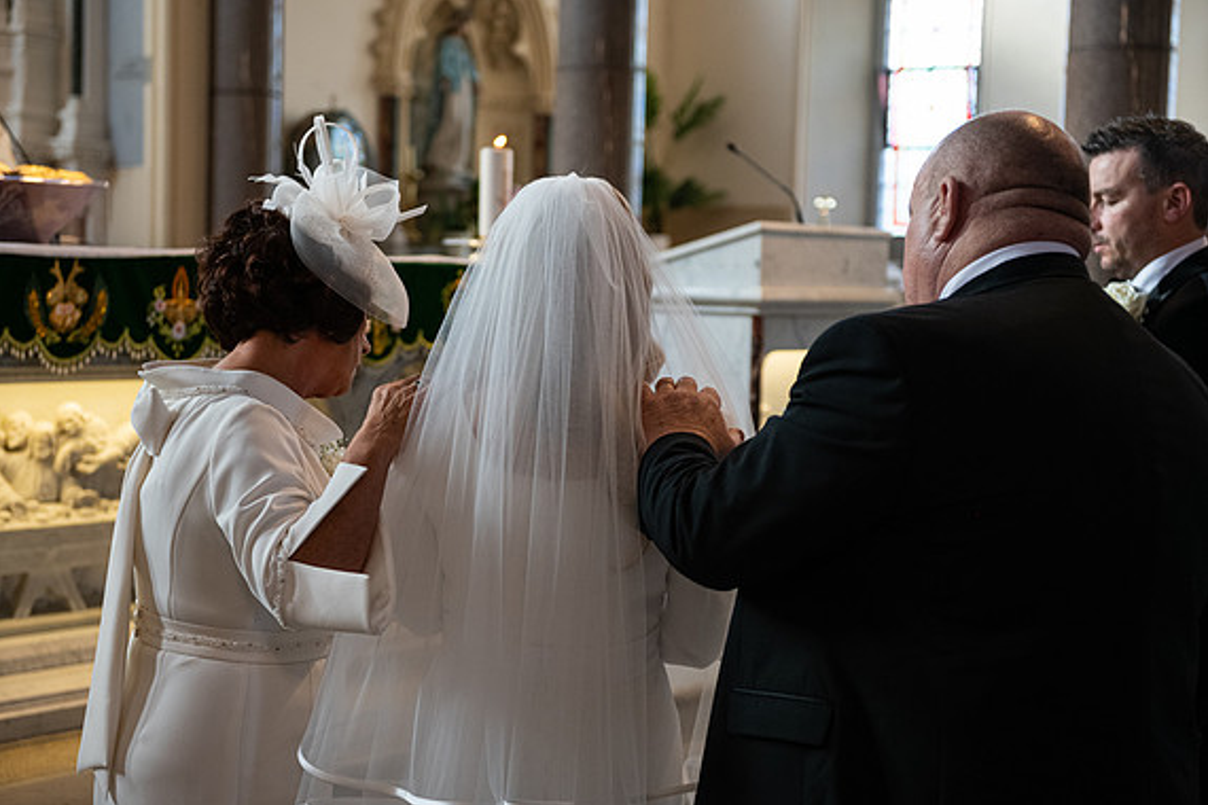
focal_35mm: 59
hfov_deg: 33.9
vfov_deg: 23.0
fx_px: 1980
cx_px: 596
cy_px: 408
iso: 800
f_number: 3.5
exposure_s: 1/160
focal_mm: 58
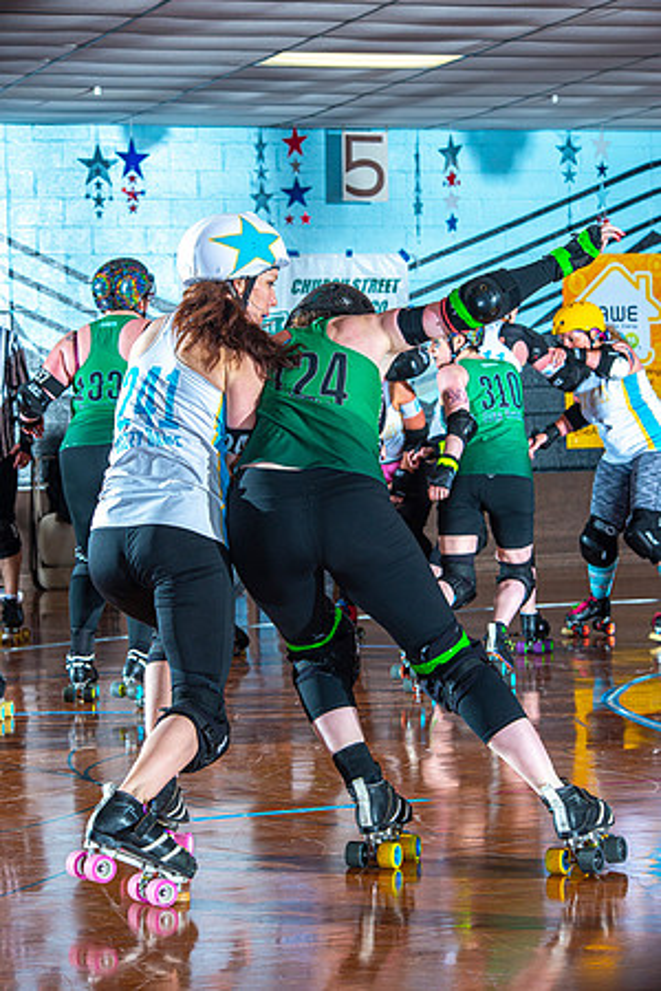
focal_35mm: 112
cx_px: 330
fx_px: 3084
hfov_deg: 12.2
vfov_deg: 18.3
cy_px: 496
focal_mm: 112
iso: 640
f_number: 9
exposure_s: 1/160
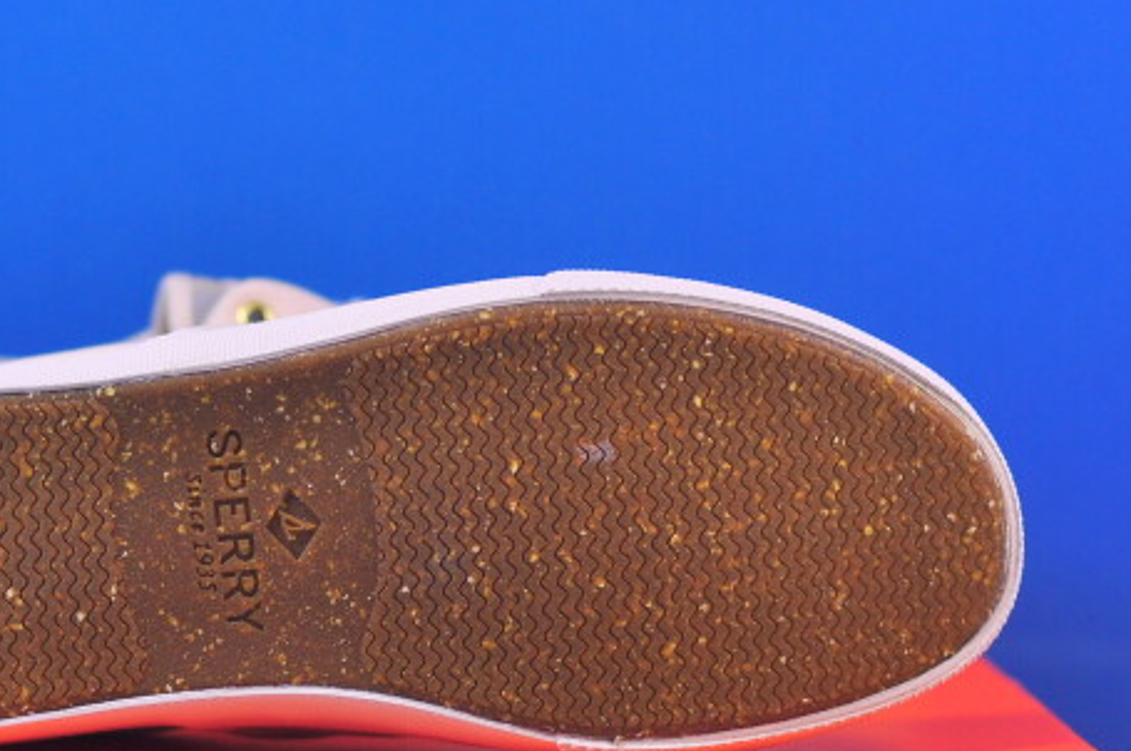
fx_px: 4141
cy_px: 235
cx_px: 316
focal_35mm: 132
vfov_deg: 10.3
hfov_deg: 15.5
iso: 250
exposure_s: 1/320
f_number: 2.5
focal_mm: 50
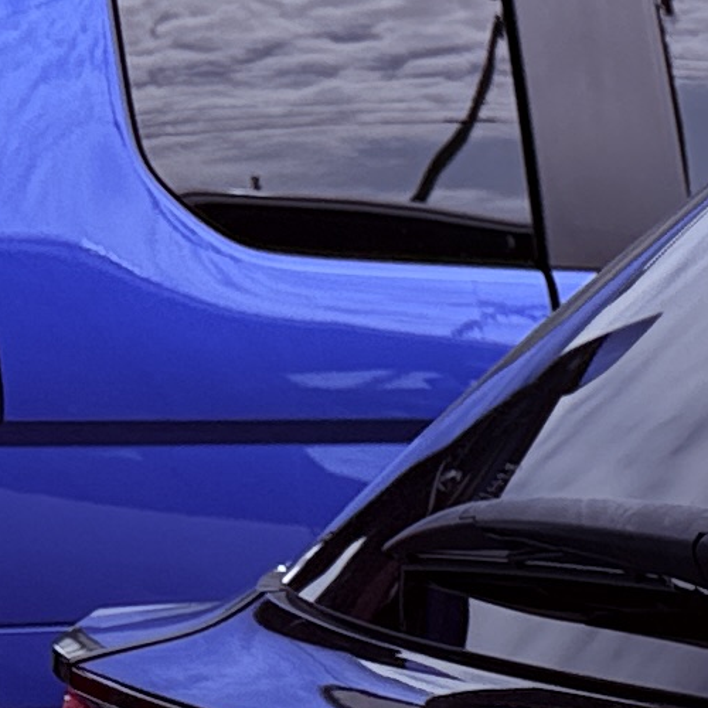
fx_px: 3957
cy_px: 1458
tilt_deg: -16.9
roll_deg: -2.6
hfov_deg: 8.5
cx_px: 2171
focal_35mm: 171
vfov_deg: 9.5
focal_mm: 6.76
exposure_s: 1/3021
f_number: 1.78
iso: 80
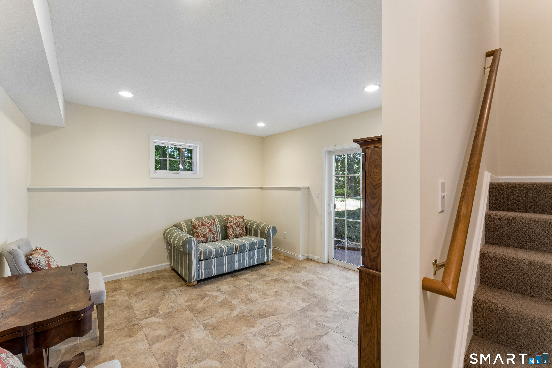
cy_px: 184
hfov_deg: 101.5
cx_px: 276
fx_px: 225
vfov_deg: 78.5
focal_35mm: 15
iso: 400
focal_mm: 14.7
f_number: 13
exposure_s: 1/3.33
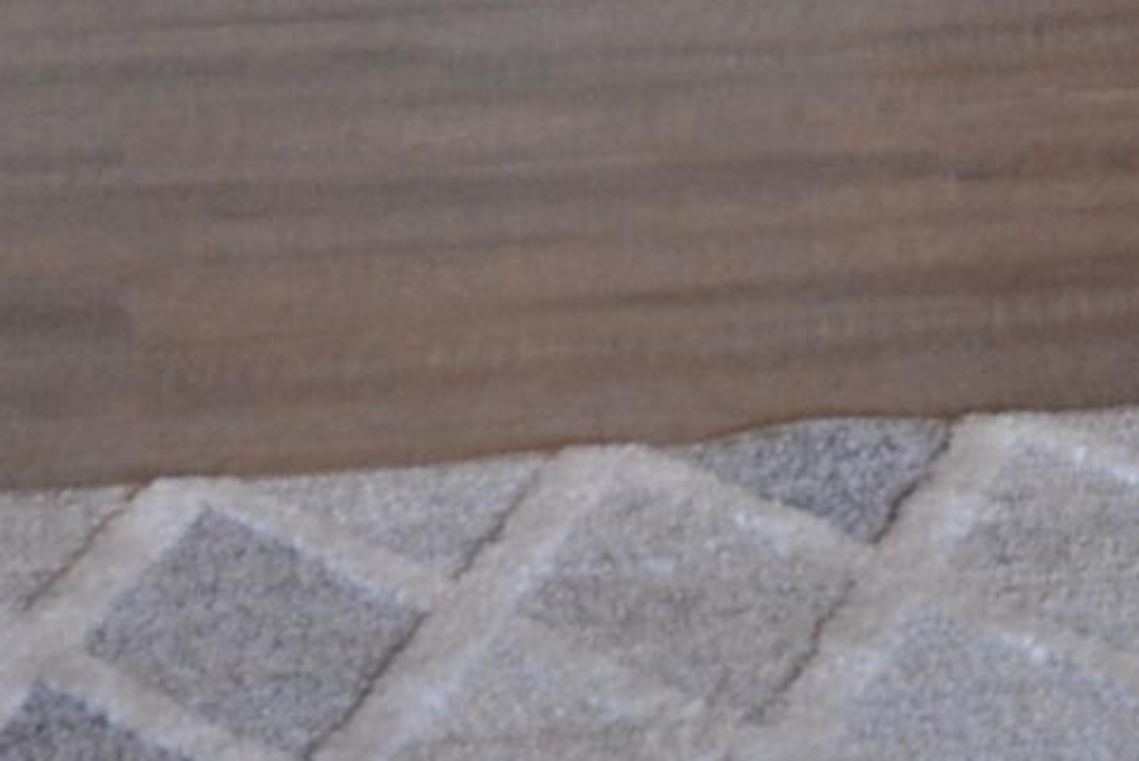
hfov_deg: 12.1
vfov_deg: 7.2
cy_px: -1586
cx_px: 321
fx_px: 5350
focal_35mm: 169
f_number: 3.5
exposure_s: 1/60
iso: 900
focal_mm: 18
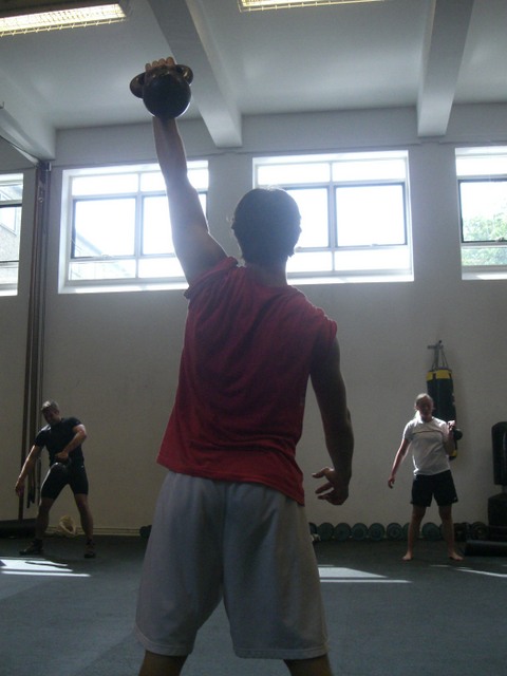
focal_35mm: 38
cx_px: 254
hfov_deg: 37.7
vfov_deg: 49.0
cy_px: 338
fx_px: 742
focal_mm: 6.3
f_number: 3.1
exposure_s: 1/500
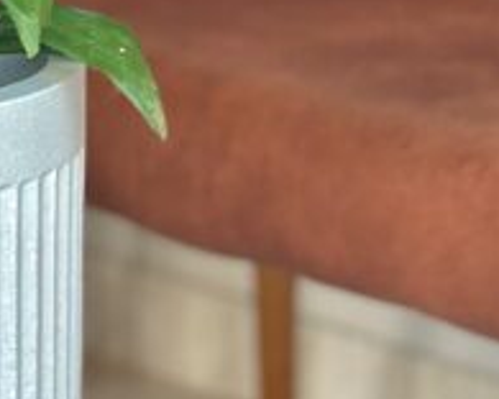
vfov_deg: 6.2
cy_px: -118
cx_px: -146
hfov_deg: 7.8
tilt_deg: -10.7
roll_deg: -0.7
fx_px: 3633
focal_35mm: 246
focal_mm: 6.86
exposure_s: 1/489
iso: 80
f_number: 1.78
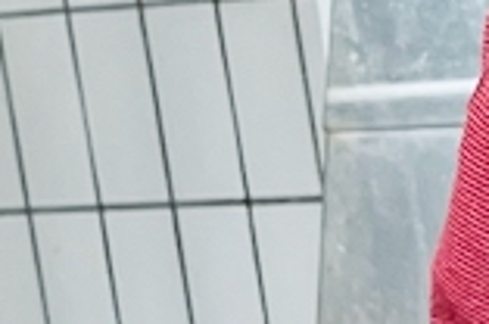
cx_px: 1439
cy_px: 87
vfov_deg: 6.2
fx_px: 2996
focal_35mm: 221
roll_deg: +4.0
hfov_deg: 8.1
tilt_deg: -7.9
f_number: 1.6
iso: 100
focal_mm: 5.1
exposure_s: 1/100
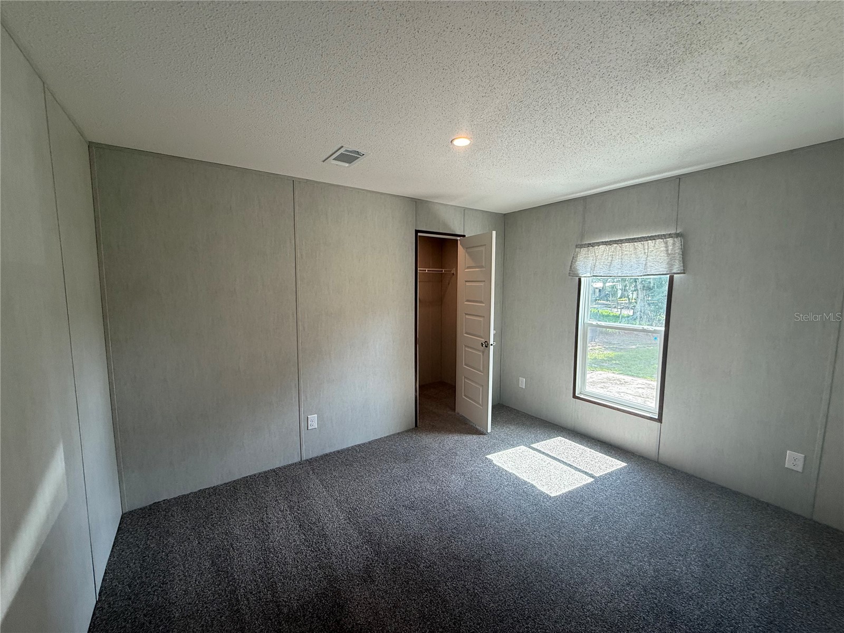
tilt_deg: -6.0
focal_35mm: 14
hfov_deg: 102.1
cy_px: 316
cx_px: 422
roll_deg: +0.4
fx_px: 341
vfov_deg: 85.7
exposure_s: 1/120
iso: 160
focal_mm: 2.22
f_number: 2.2
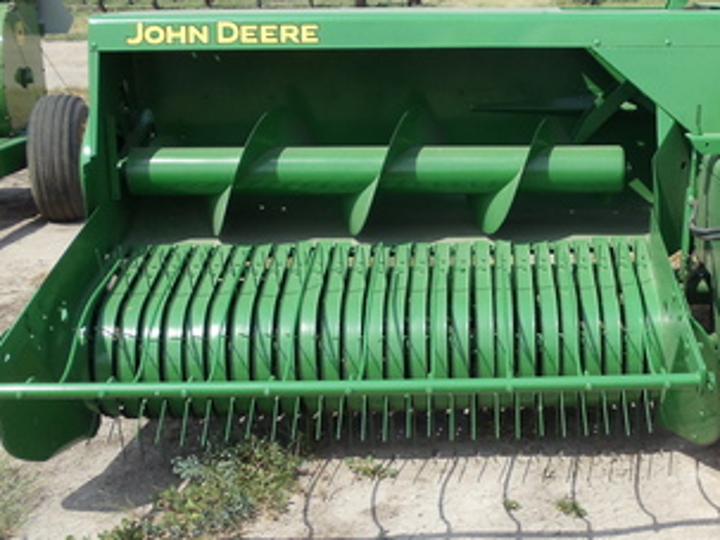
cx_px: 577
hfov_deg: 24.3
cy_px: 264
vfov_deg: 18.6
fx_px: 1643
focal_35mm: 79
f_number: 7.1
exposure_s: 1/250
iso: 100
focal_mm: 6
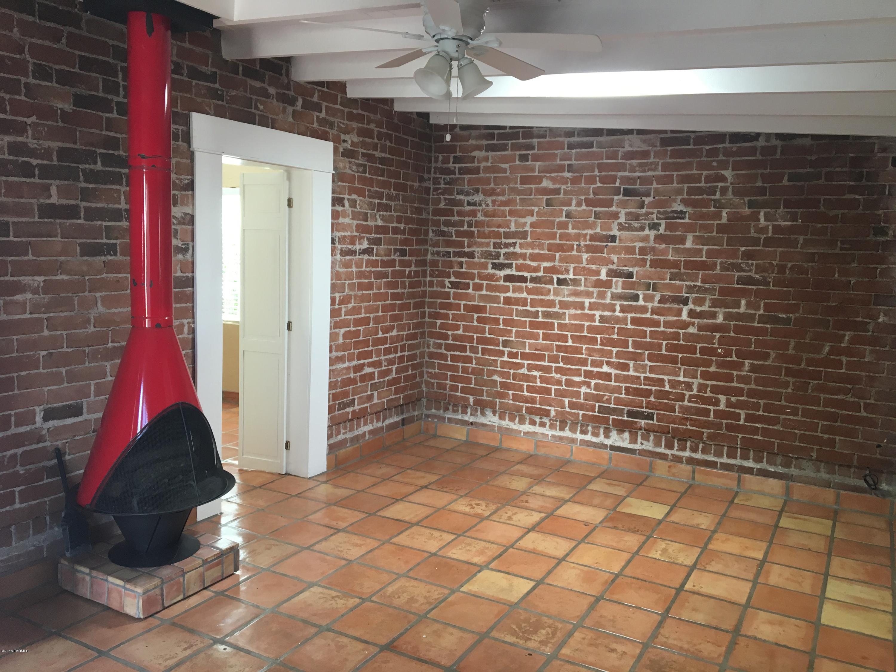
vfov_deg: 48.2
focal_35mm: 29
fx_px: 751
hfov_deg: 61.7
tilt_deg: -7.0
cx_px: 448
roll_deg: -1.1
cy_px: 336
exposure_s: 1/30
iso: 64
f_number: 2.2
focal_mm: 4.15
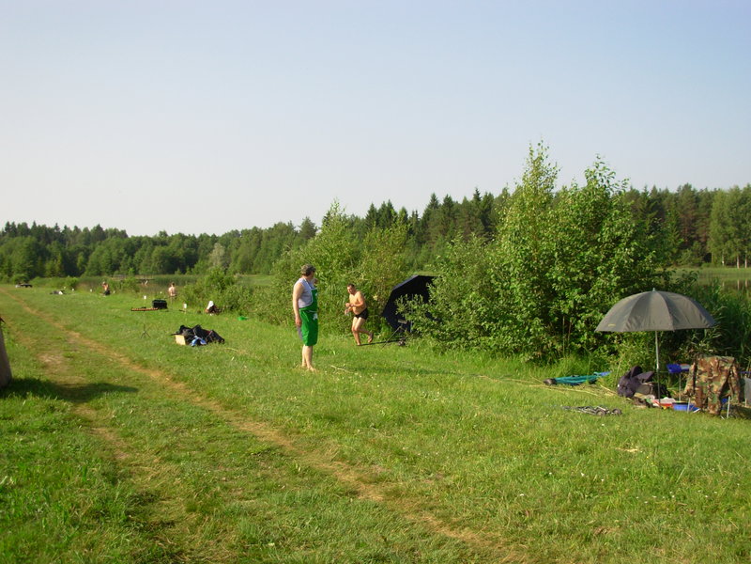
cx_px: 376
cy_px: 282
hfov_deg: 49.0
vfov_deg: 37.7
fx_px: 824
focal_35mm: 38
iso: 50
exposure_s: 1/704
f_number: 2.9
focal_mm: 6.3
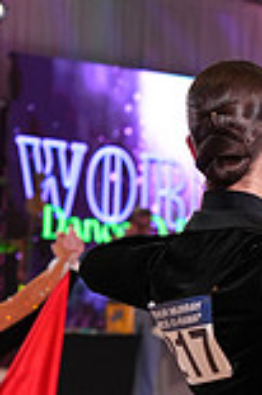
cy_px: 510
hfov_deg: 5.5
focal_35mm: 247
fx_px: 2702
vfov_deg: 8.2
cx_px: 380
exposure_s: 1/400
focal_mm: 66
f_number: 4
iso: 2000
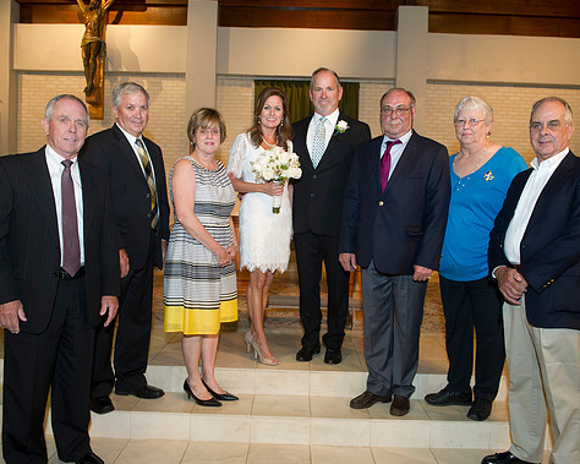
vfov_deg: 47.1
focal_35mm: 31
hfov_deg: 57.2
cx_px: 294
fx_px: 532
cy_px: 234
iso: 1600
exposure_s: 1/100
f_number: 5.6
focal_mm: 27
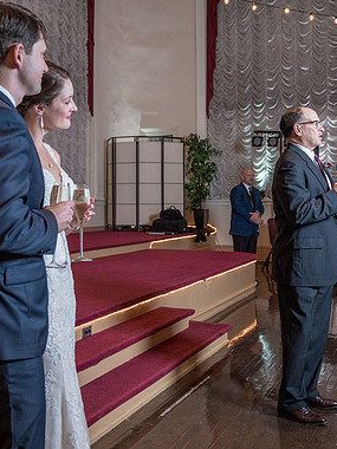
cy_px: 223
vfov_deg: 42.9
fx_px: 571
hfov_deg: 32.9
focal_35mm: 44
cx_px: 177
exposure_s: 1/200
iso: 2000
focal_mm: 30
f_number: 4
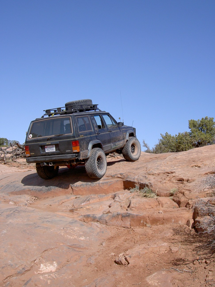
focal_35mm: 39
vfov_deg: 47.9
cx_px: 108
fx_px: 323
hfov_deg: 36.8
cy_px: 144
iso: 100
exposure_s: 1/640
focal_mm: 8
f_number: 4.7
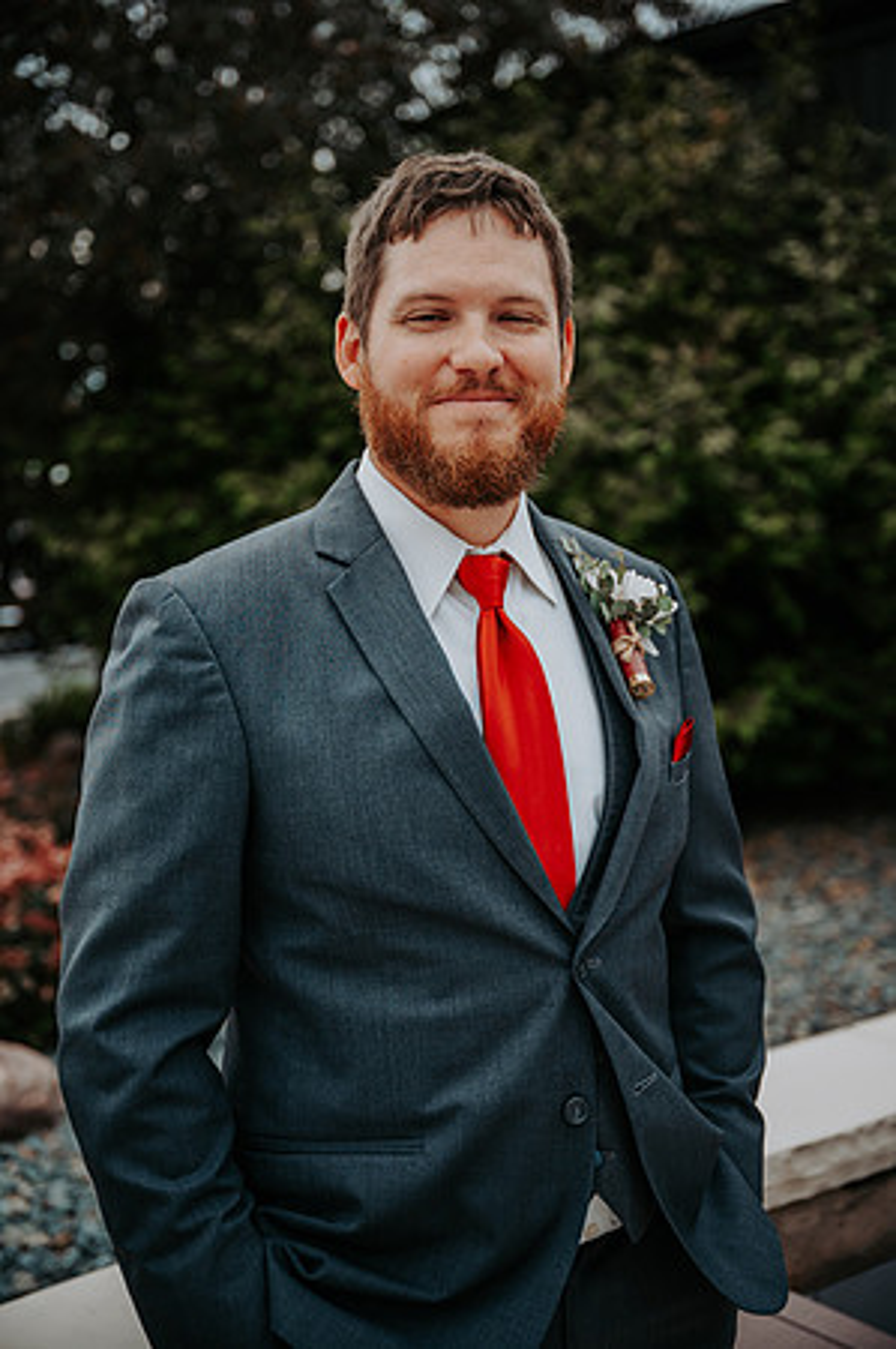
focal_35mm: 51
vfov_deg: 38.9
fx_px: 1908
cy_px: 674
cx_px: 448
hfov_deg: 26.4
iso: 200
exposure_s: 1/1000
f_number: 2.8
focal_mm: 51
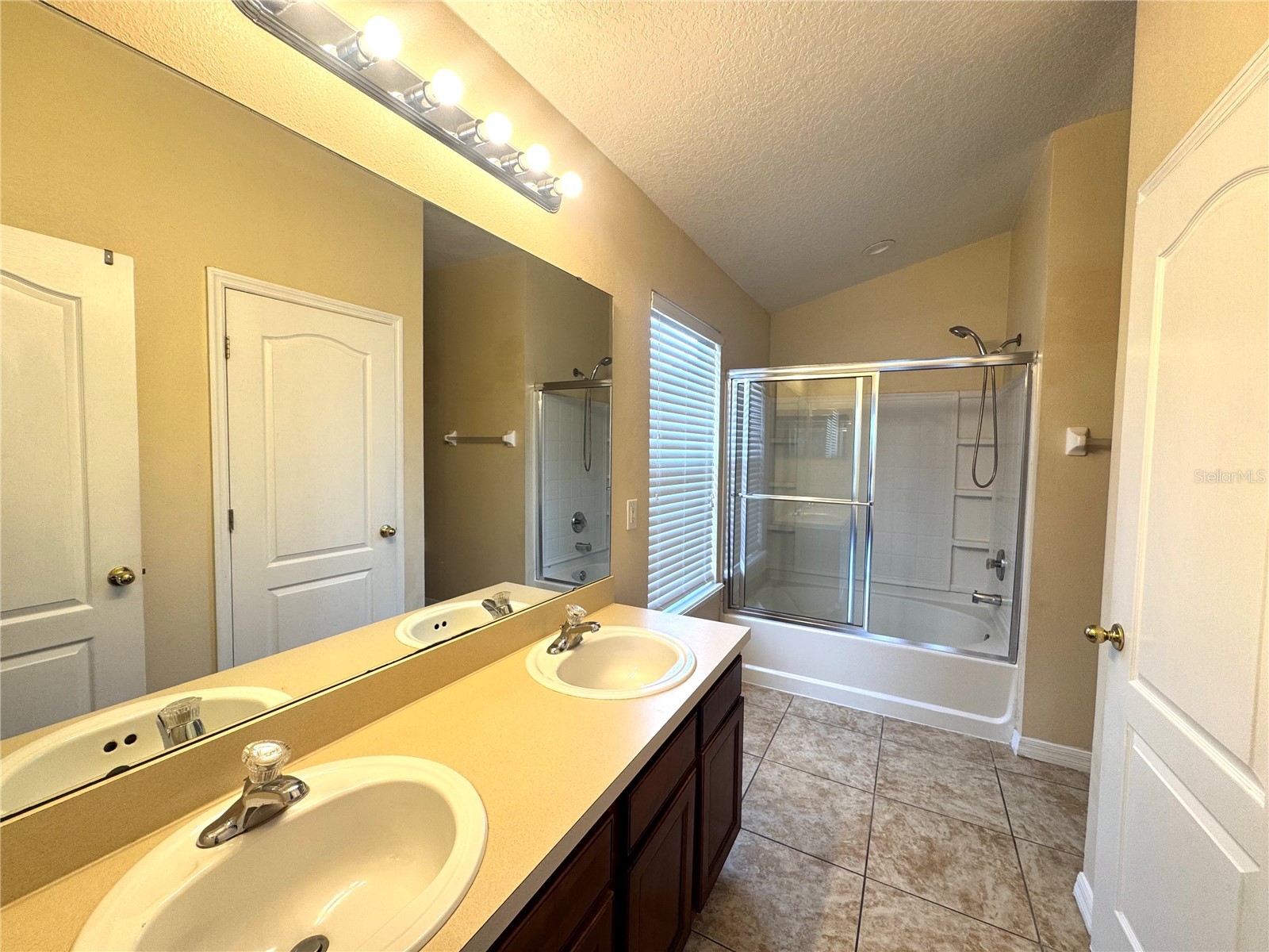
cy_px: 476
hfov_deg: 102.1
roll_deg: -0.7
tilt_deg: -3.7
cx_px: 634
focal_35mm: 14
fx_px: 513
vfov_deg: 85.7
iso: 80
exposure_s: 1/120
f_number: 2.2
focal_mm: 2.22
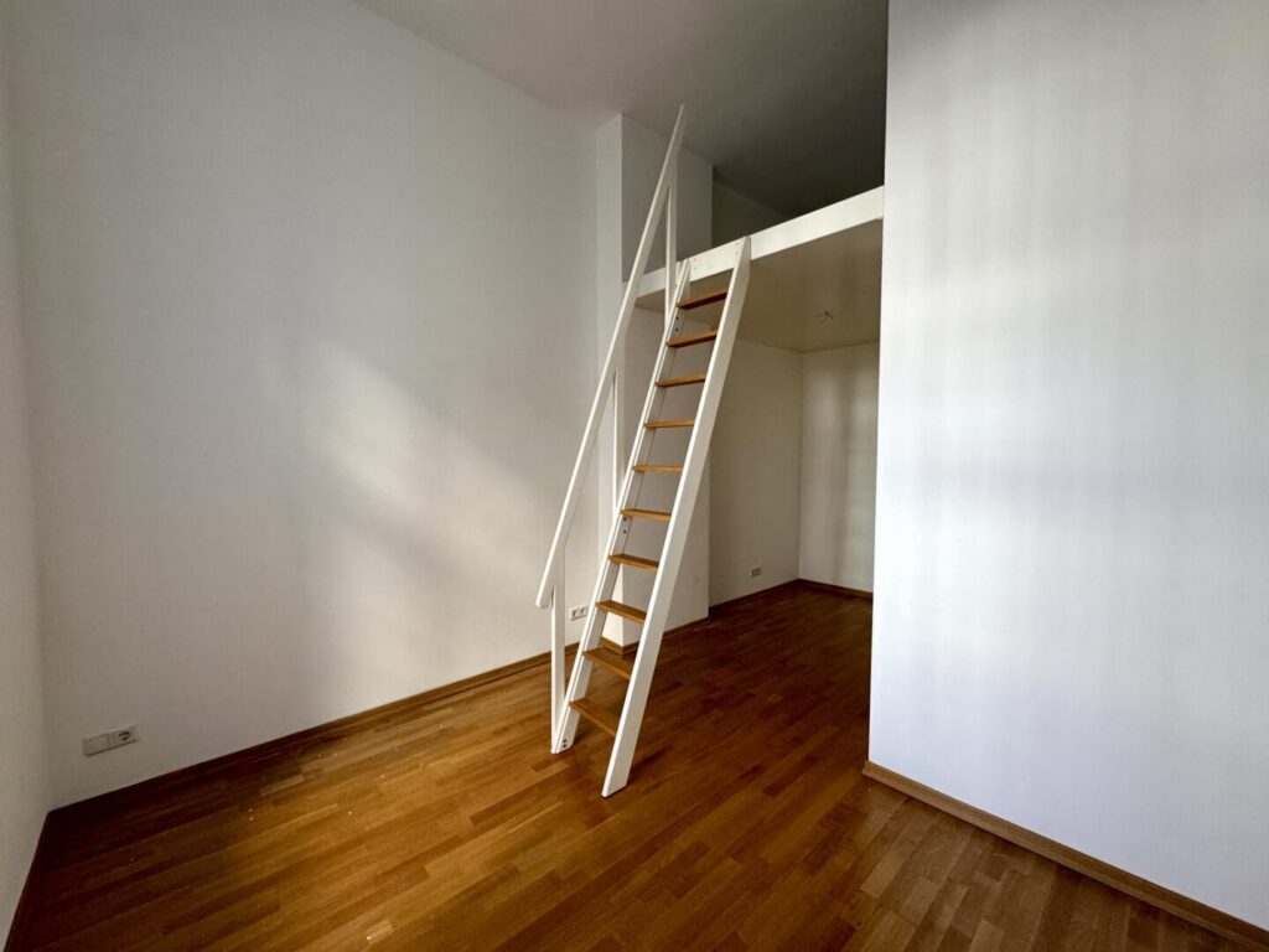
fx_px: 513
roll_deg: +0.0
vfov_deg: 85.7
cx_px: 634
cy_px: 476
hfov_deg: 102.1
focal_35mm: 14
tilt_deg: -3.6
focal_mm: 2.22
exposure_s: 1/100
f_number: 2.2
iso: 250
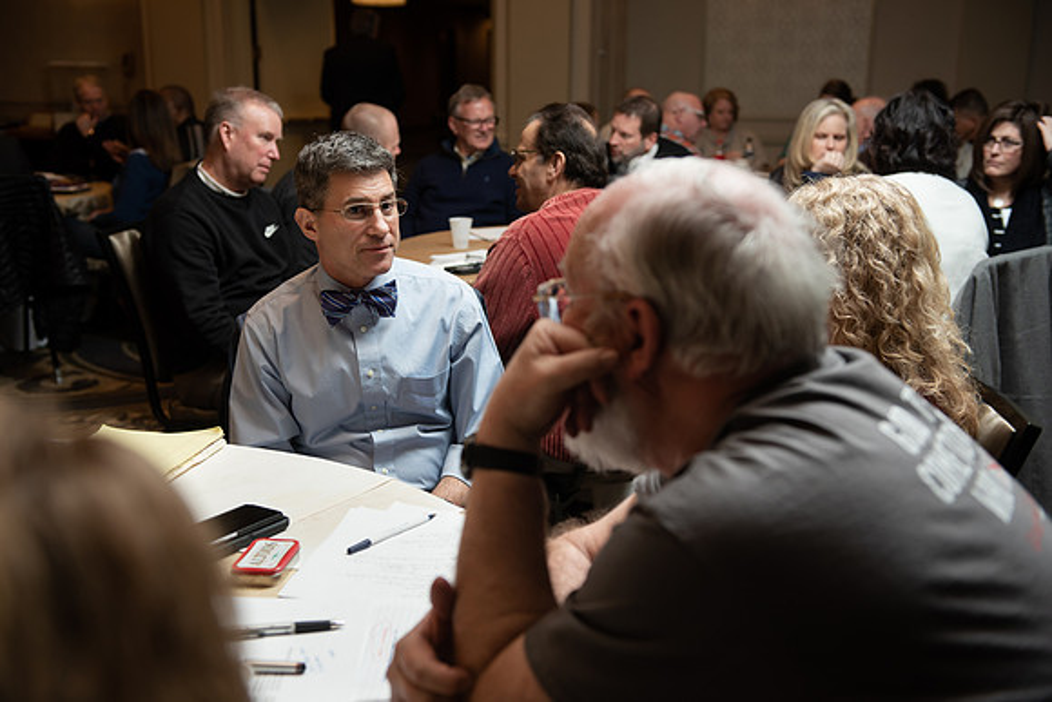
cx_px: 526
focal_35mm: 42
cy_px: 351
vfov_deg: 31.9
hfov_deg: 46.4
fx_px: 1228
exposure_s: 1/160
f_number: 3.5
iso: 500
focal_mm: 42
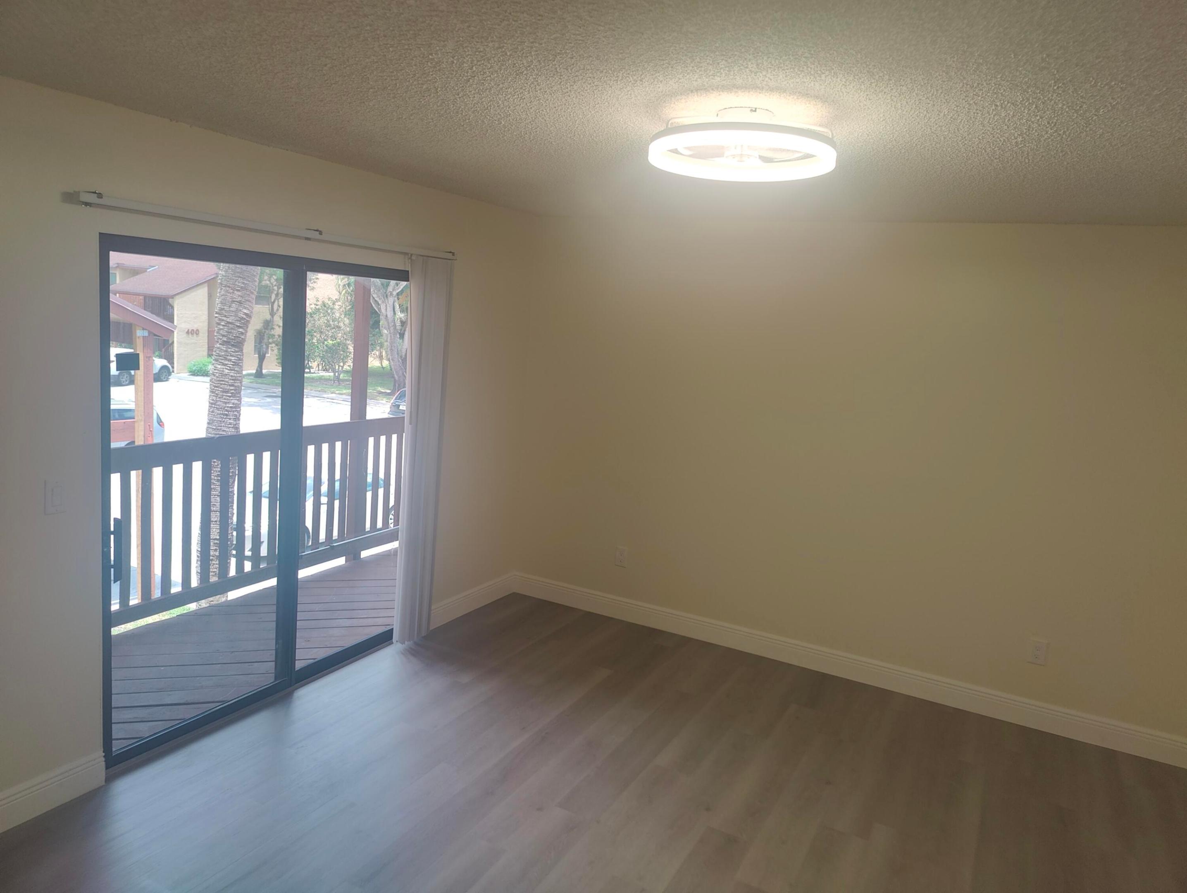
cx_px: 594
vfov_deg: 59.0
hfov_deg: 73.9
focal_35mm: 23
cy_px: 446
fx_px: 789
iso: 100
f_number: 1.8
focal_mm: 6.06
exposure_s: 1/120
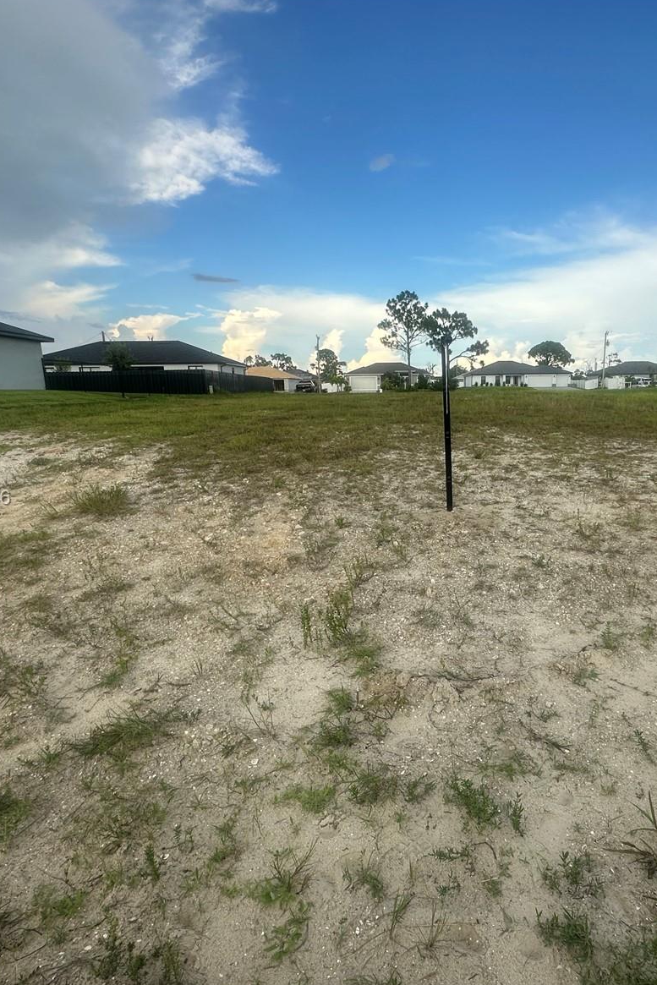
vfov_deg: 84.0
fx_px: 547
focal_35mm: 20
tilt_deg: -11.1
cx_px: 424
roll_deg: +0.6
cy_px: 499
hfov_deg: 60.8
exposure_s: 1/734
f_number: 2.2
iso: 50
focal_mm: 2.22
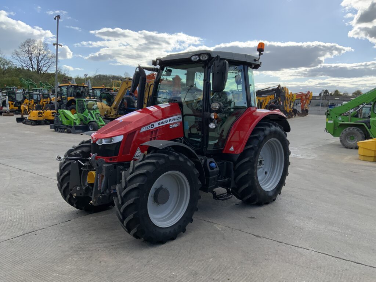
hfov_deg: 61.7
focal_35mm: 29
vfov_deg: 48.2
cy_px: 141
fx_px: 315
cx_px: 188
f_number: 1.8
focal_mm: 3
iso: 16
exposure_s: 1/1534
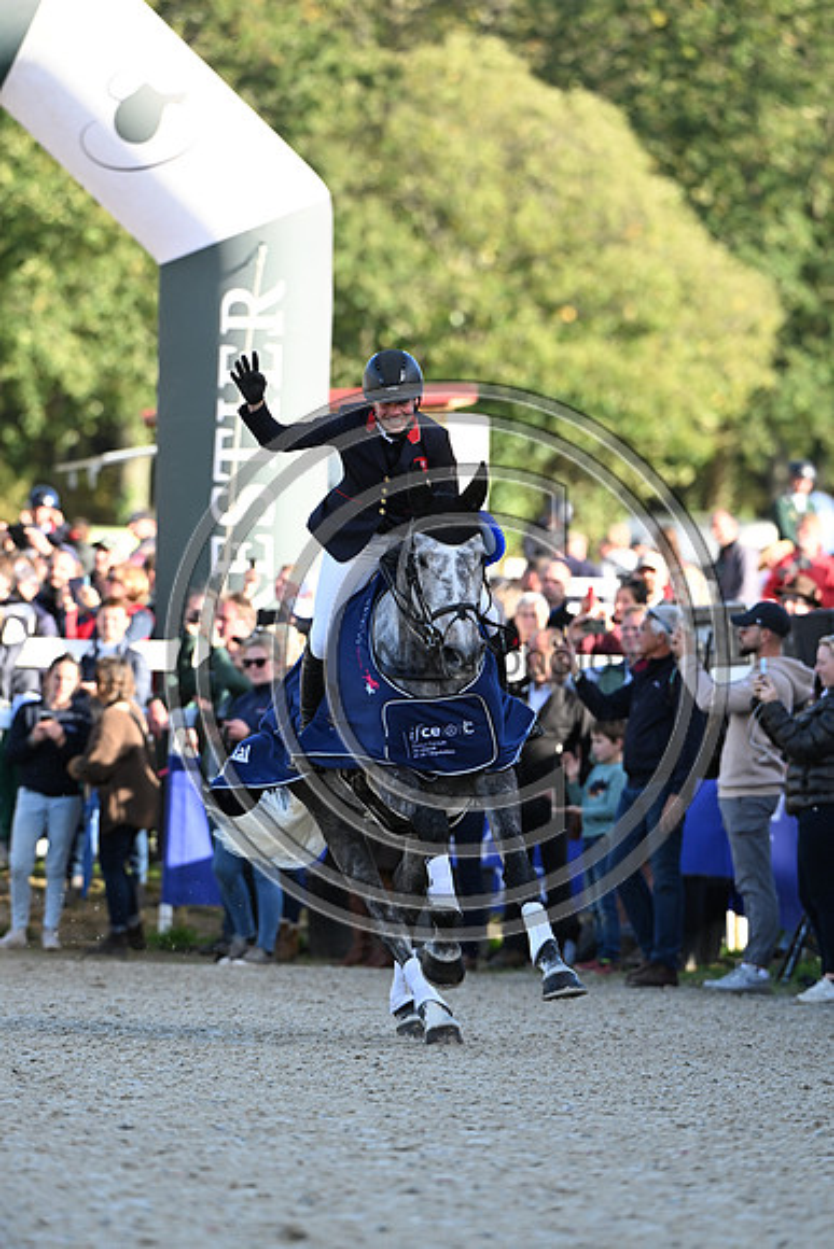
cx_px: 417
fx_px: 12154
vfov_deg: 5.9
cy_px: 624
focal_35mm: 350
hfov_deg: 3.9
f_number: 5.6
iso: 1250
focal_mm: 350
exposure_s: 1/800
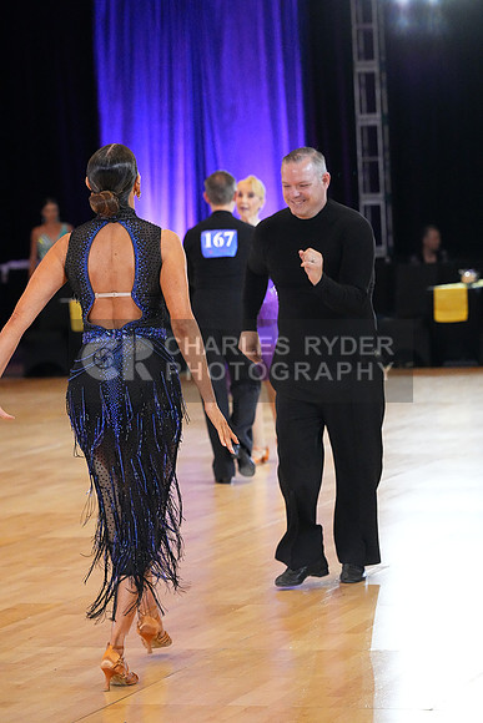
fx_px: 2614
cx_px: 242
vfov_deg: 15.8
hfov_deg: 10.6
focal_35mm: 130
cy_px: 362
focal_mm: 130
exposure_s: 1/400
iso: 12800
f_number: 5
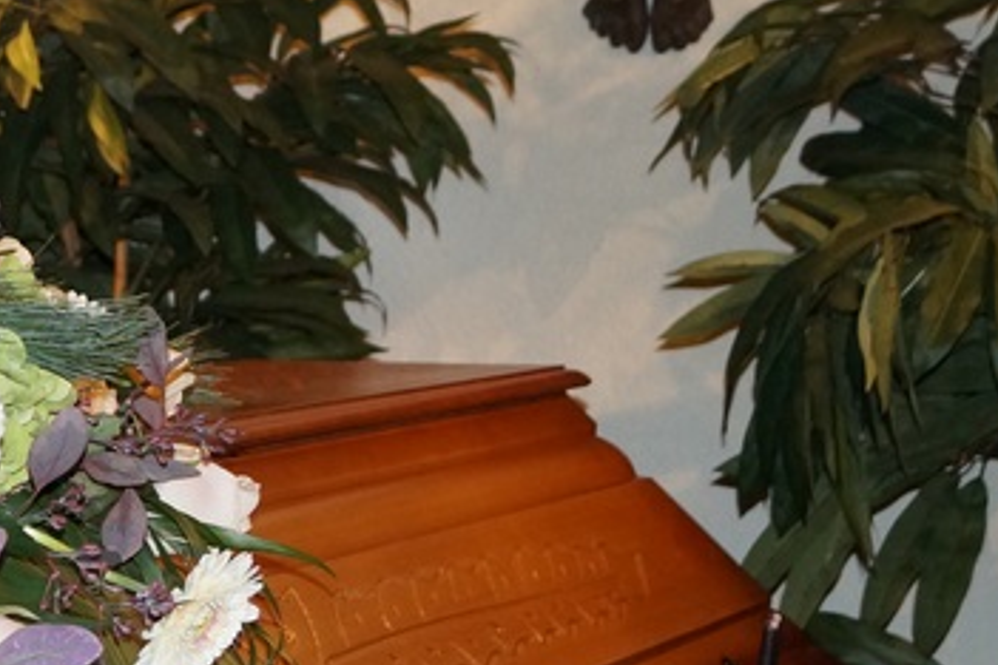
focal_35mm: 123
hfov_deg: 15.4
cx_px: -483
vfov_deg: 11.0
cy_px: 783
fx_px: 3410
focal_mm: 24
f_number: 4
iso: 800
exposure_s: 1/80
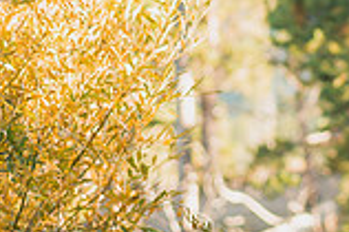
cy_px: 89
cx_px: 395
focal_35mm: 200
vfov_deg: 6.9
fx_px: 1937
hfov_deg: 10.2
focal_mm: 50
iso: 100
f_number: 1.4
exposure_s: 1/500
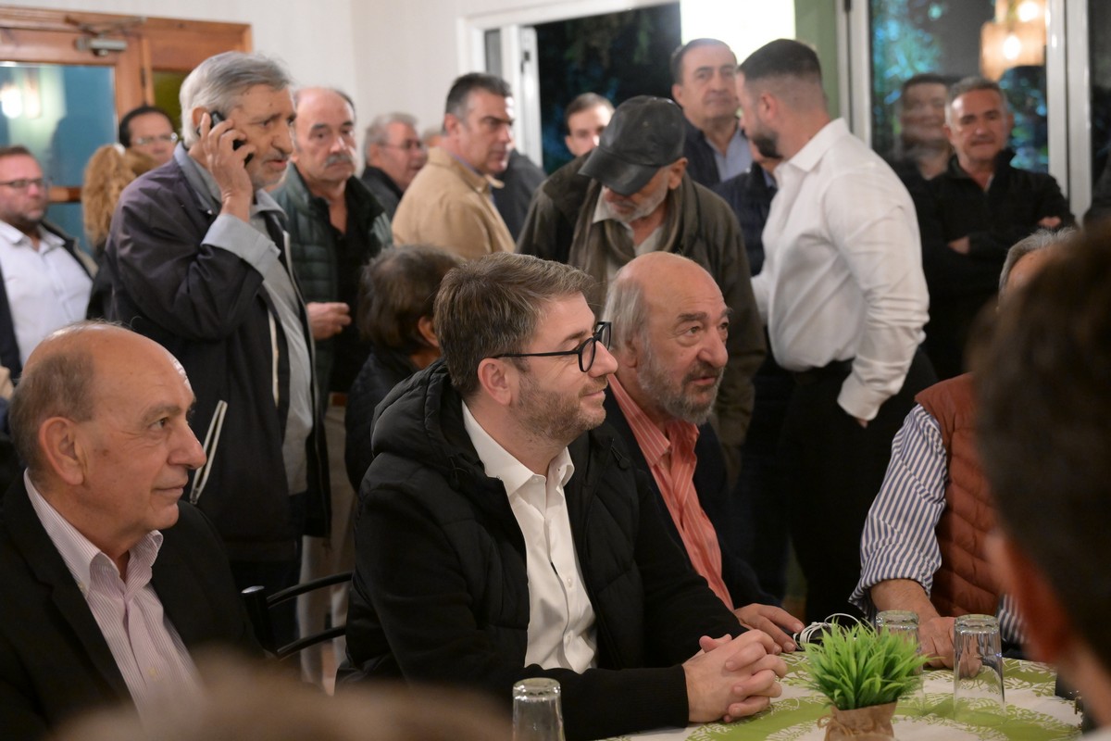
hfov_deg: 38.9
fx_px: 1574
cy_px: 370
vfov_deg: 26.5
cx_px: 556
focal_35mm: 51
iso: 6400
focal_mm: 51
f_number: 4
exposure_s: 1/100
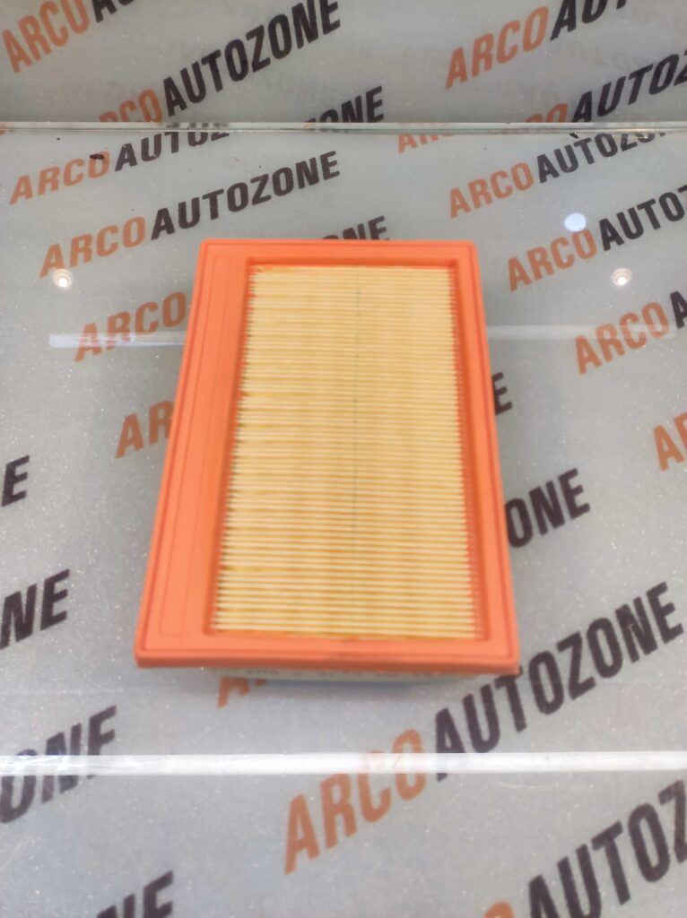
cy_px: 459
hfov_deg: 74.6
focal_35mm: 17
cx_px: 344
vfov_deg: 91.1
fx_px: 451
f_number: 1.79
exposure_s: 1/33
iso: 94
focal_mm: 4.74
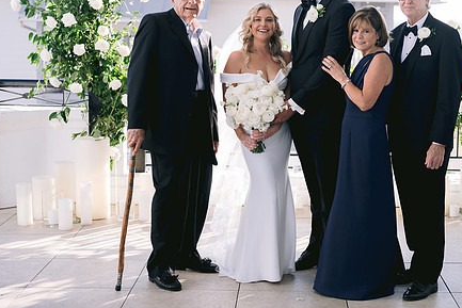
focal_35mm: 67
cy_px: 115
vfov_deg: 20.3
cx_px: 302
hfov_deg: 29.9
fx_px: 860
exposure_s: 1/800
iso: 200
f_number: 2.8
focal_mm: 50
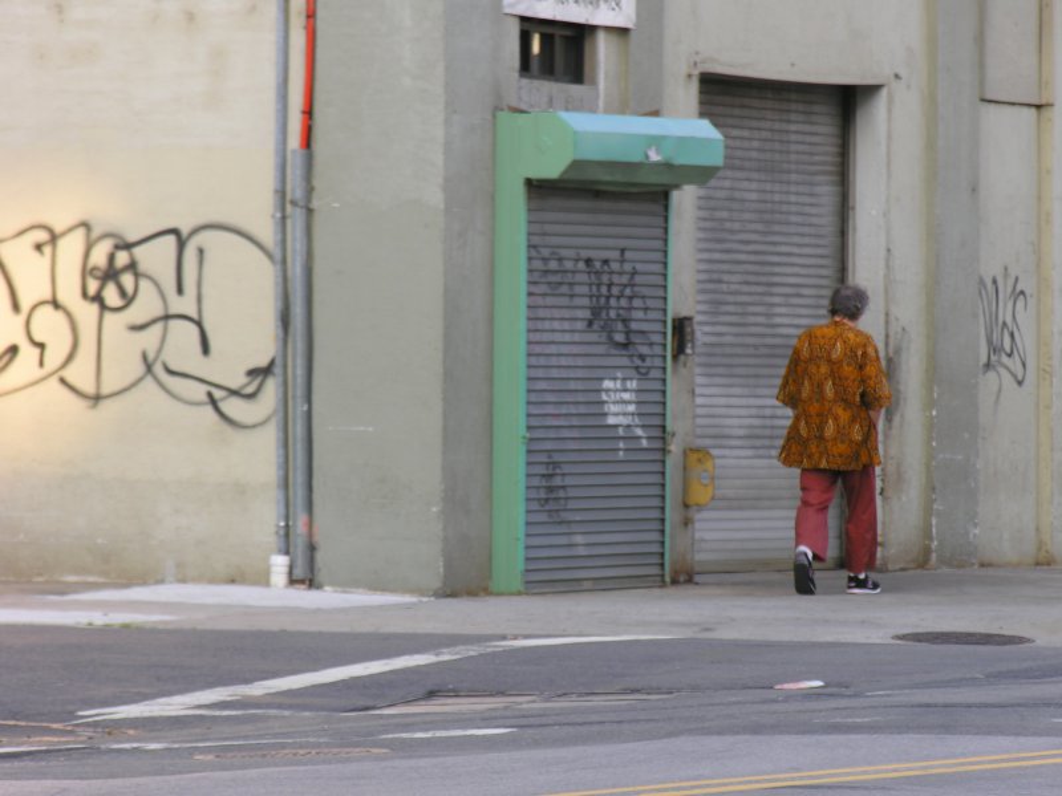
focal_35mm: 279
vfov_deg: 5.3
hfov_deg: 7.1
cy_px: 398
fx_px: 8560
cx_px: 531
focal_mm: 71
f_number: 4.7
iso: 50
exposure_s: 1/45.7
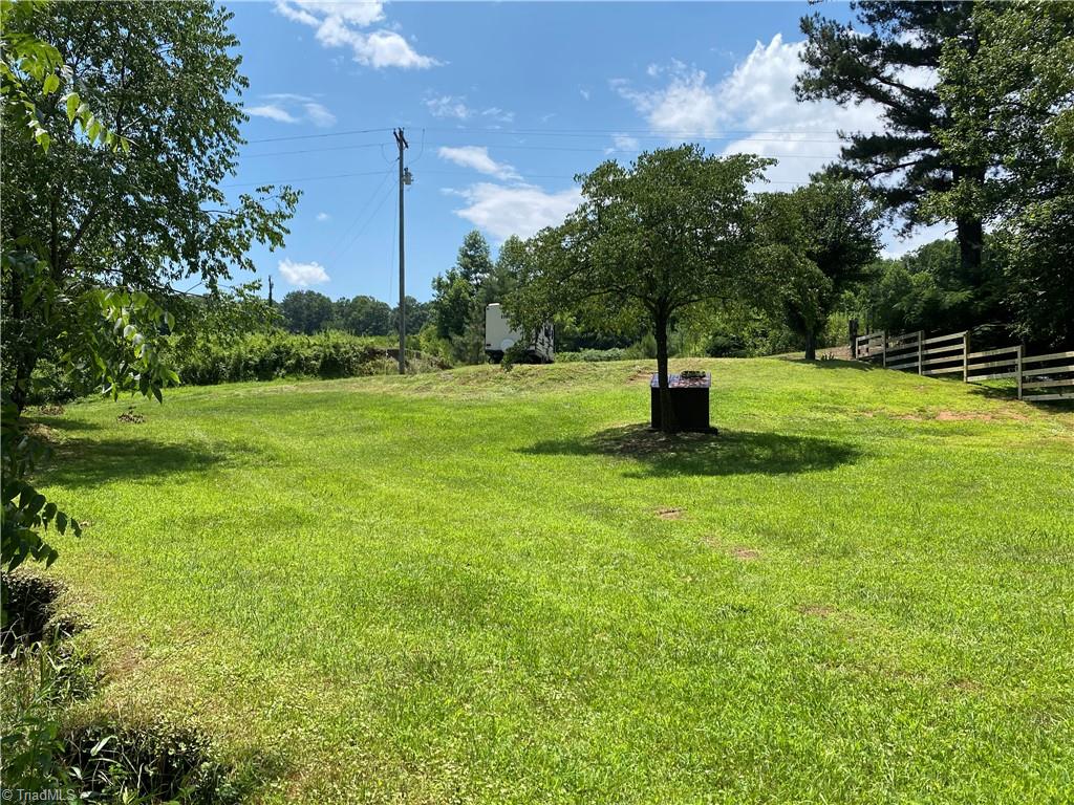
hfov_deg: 67.3
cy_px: 402
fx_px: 807
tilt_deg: +1.4
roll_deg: -1.7
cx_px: 537
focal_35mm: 26
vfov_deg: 53.1
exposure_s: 1/2890
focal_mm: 4.25
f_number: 1.8
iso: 32
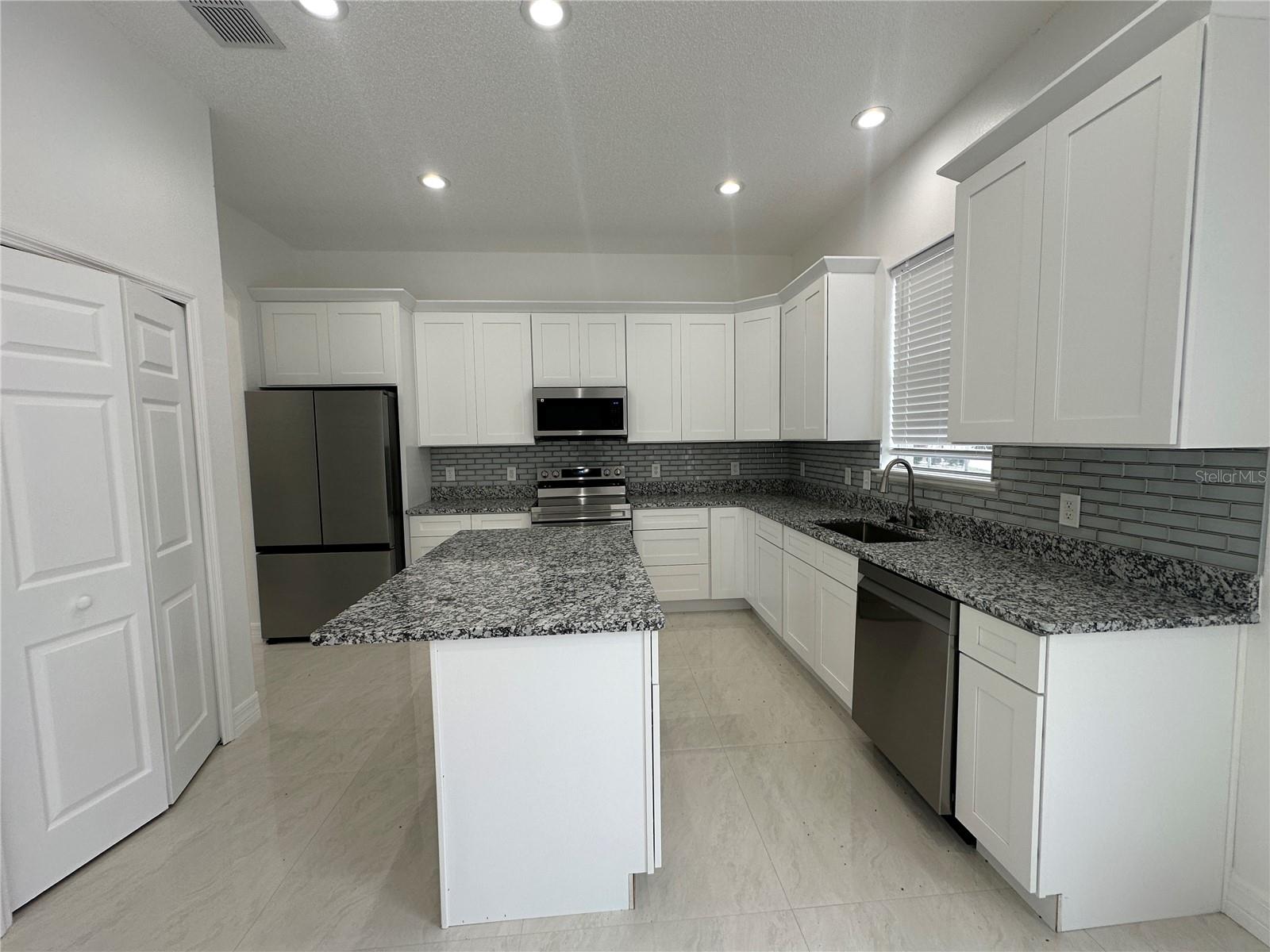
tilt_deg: -4.1
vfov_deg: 85.7
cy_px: 476
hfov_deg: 102.1
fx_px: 514
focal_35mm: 14
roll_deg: +0.6
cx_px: 635
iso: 80
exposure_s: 1/120
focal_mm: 2.22
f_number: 2.2
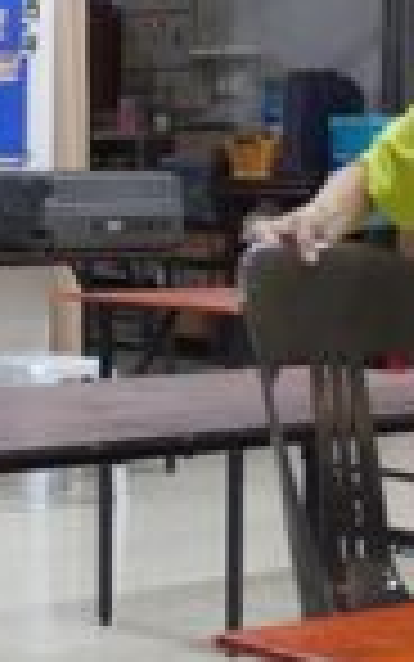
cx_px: 405
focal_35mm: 135
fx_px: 2429
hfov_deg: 9.7
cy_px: 243
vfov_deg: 15.5
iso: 5000
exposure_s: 1/160
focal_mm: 27
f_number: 4.5
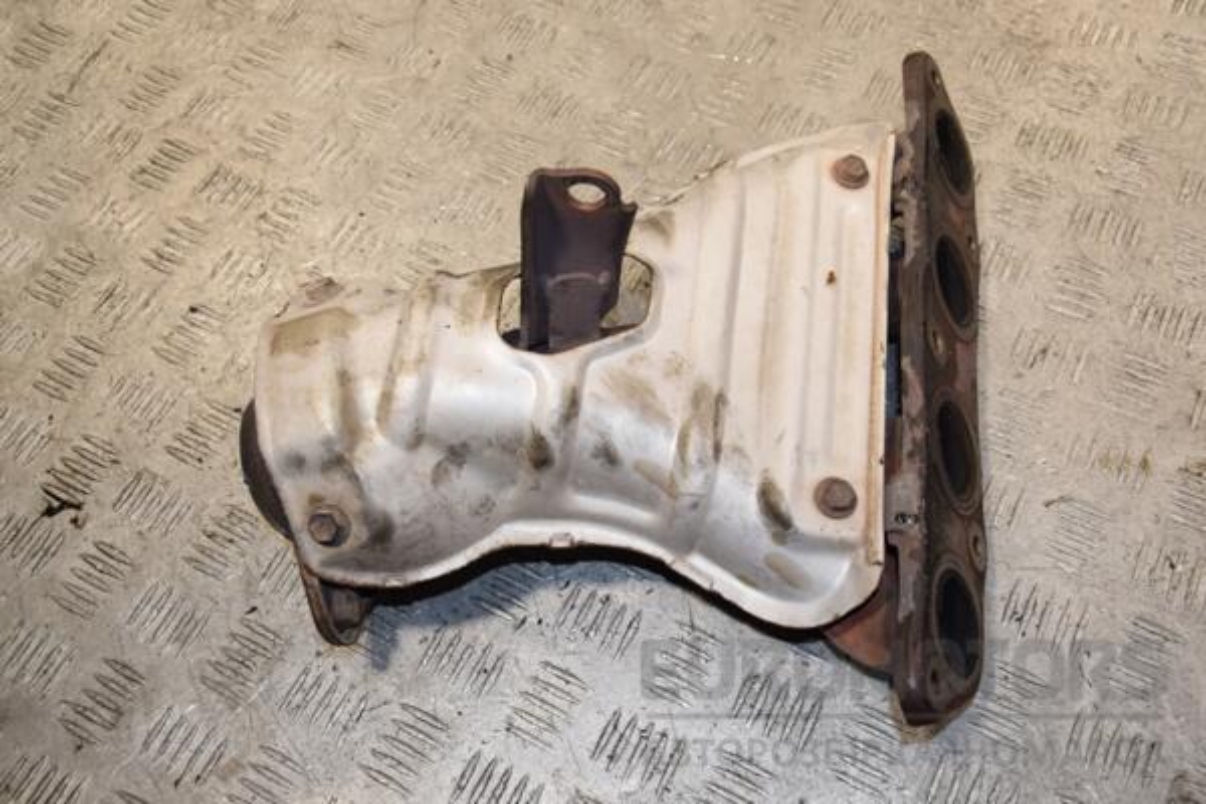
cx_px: 603
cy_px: 402
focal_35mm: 38
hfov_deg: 51.3
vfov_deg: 35.5
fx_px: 1256
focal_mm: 25
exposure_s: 1/200
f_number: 6.3
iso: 800
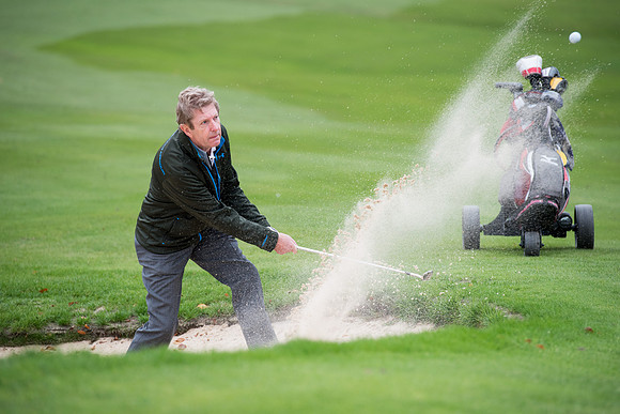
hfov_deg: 10.3
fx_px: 3445
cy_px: 207
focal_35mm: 200
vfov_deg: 6.9
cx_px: 310
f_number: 4
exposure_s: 1/1600
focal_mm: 200
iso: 640
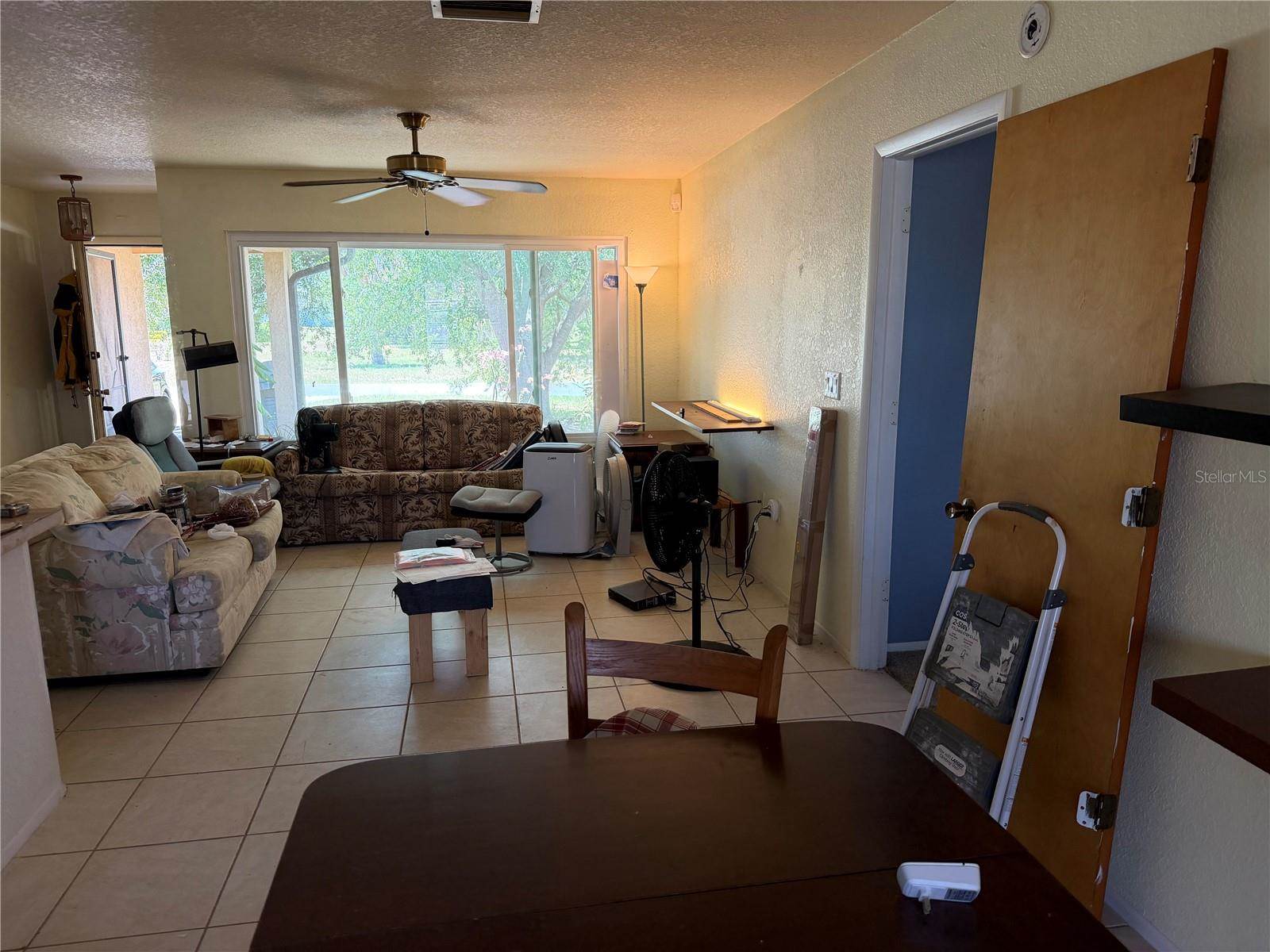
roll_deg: +1.7
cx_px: 635
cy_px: 476
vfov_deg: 56.8
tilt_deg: -12.0
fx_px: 881
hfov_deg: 71.6
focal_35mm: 24
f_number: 1.78
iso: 250
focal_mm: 6.76
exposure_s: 1/120
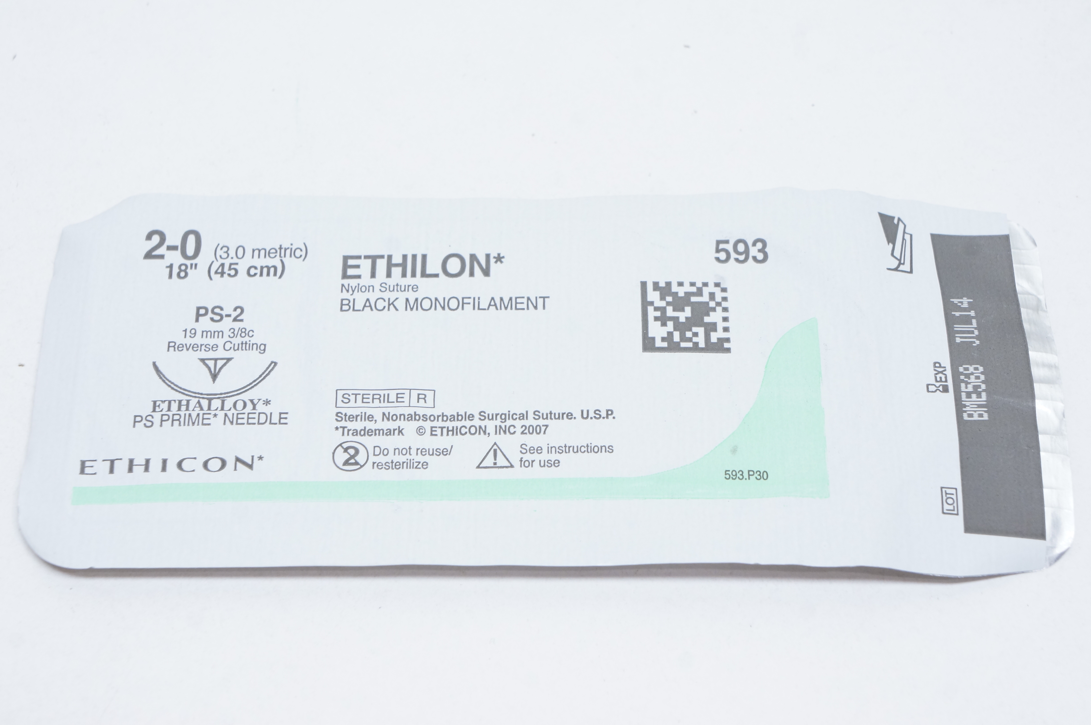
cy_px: 362
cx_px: 546
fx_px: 2316
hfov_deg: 26.5
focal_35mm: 76
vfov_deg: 17.8
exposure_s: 1/20
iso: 800
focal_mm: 51
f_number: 10
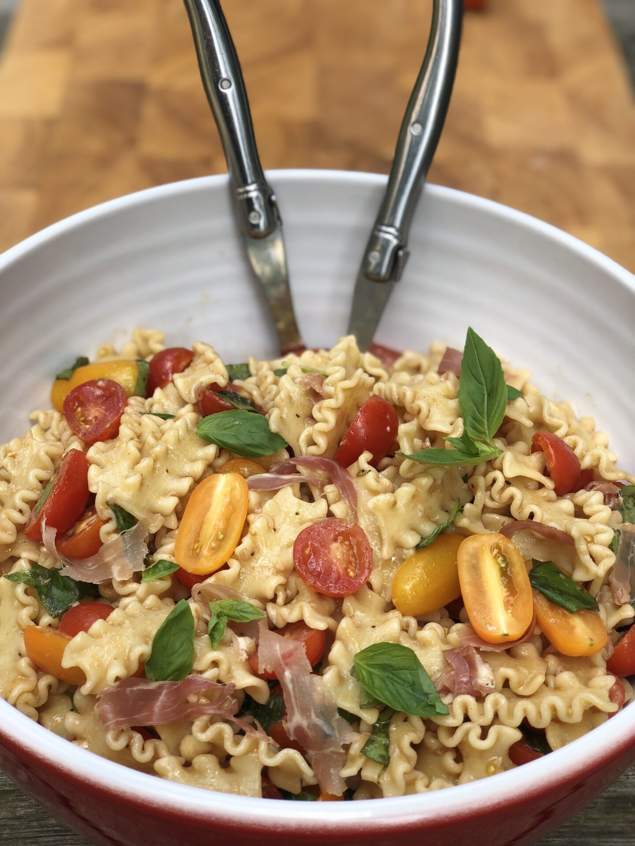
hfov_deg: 28.0
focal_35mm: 52
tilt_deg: -45.0
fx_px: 1272
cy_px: 423
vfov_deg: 36.8
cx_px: 318
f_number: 2.4
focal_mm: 6
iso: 16
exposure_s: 1/240
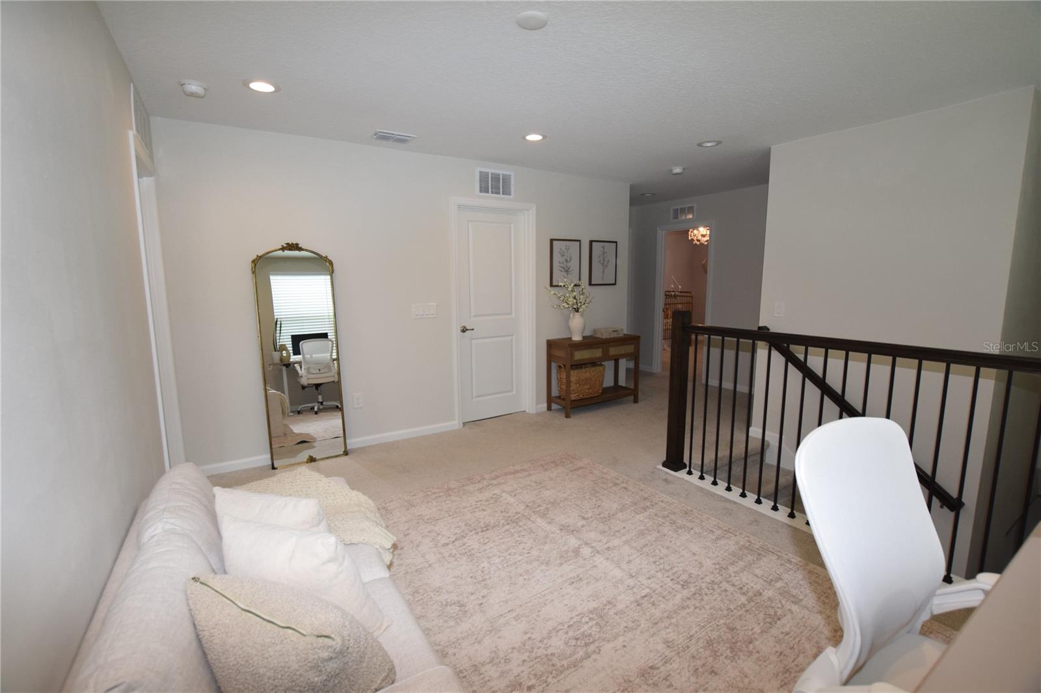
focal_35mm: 15
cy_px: 346
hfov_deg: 100.4
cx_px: 520
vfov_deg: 77.3
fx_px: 434
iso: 720
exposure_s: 1/125
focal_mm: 10
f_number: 5.6
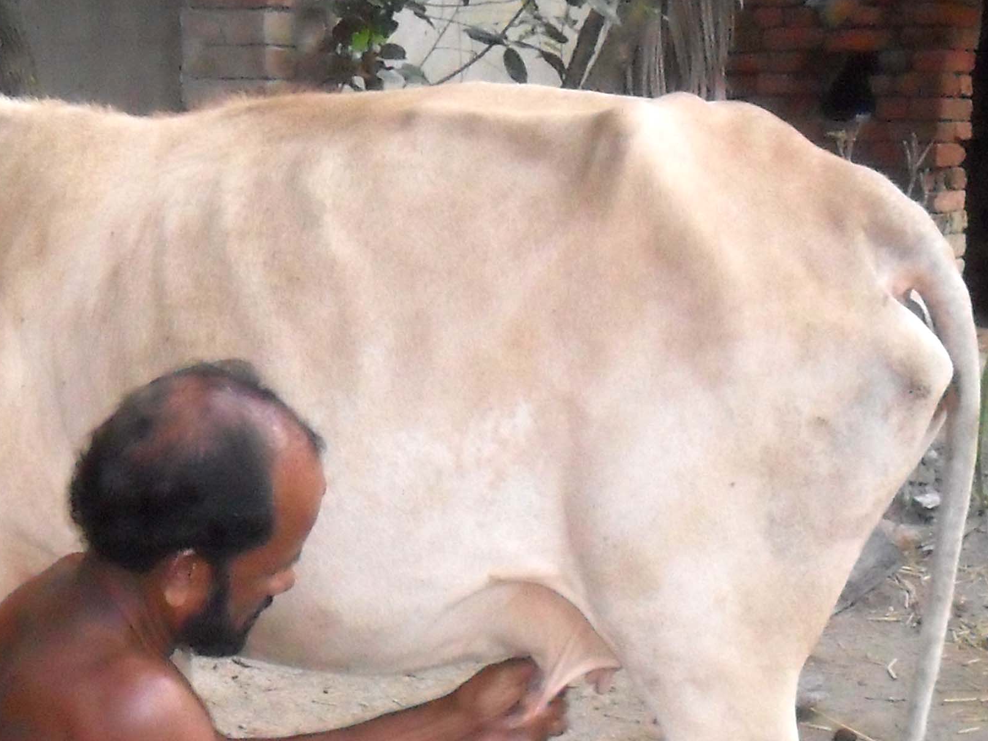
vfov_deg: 21.8
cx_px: 296
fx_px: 1912
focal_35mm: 67
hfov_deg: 28.7
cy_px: 533
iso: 400
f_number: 3.5
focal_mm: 4.9
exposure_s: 1/45
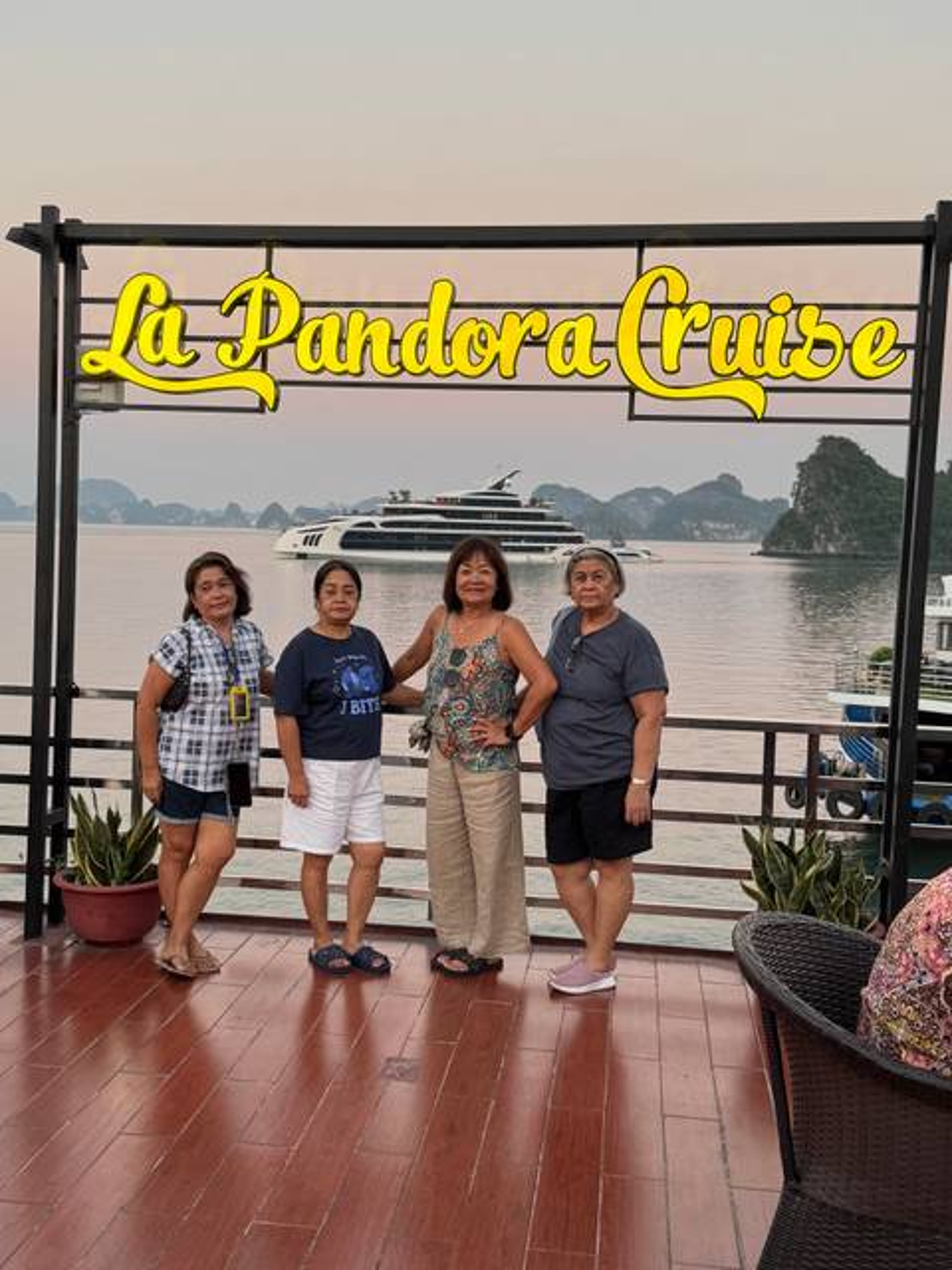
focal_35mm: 24
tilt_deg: -4.4
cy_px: 635
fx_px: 880
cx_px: 476
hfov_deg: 56.8
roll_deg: -1.2
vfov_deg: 71.6
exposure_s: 1/121
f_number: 1.78
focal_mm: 6.76
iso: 160
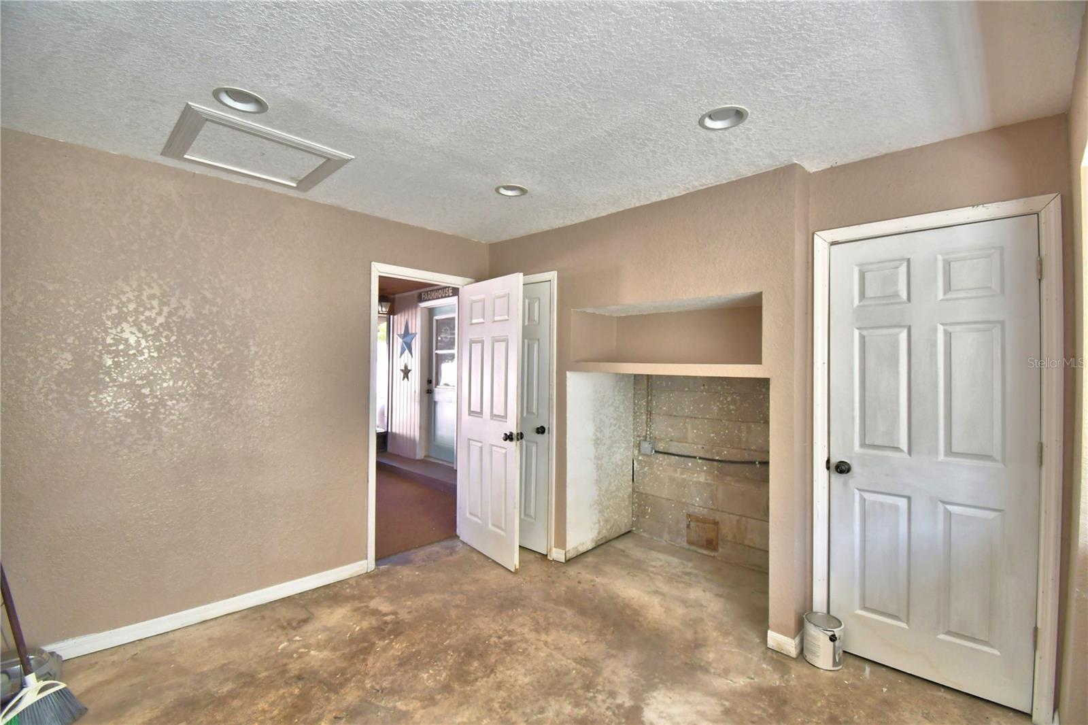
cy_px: 362
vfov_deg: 77.3
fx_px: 453
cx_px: 544
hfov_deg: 100.4
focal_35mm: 15
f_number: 4.5
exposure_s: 1/100
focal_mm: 10
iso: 400
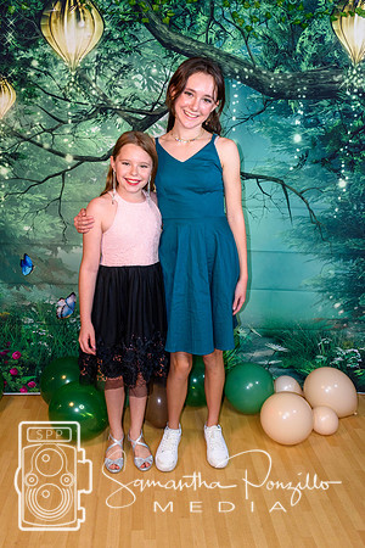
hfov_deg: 41.7
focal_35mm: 32
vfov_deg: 59.5
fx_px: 479
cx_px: 182
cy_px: 274
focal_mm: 21
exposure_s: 1/100
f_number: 5
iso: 800
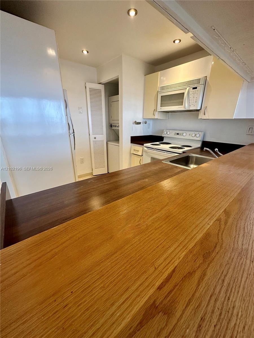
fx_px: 137
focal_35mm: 14
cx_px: 127
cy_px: 169
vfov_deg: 102.1
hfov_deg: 85.7
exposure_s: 1/120
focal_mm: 2.22
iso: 200
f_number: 2.2
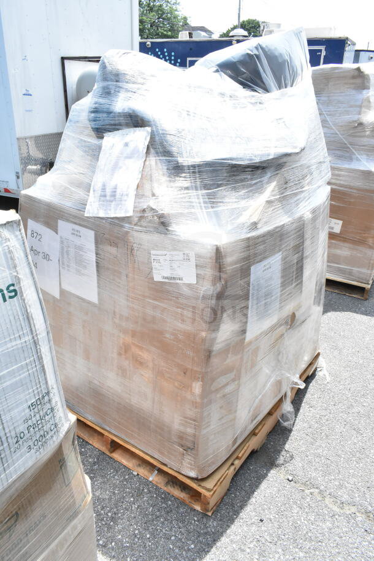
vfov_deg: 67.4
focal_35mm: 27
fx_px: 420
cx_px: 187
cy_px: 280
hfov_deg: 48.0
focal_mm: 18
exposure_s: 1/640
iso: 1600
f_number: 13
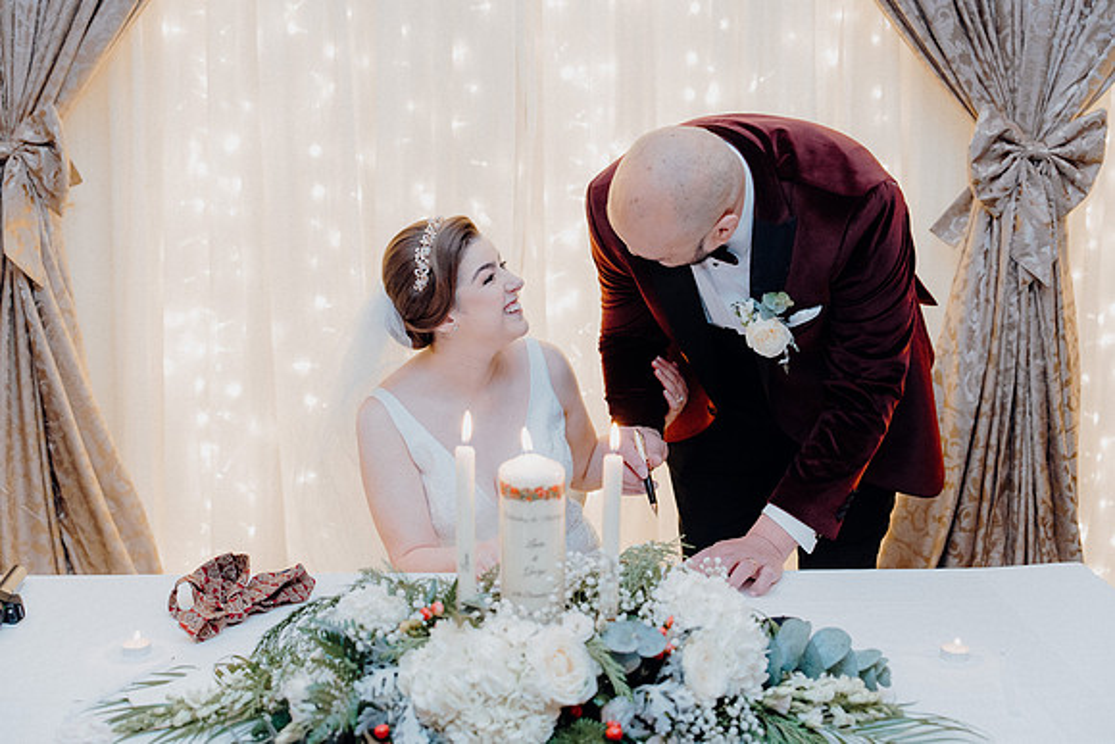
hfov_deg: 39.6
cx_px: 558
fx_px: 1549
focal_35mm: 50
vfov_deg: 27.0
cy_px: 372
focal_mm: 50
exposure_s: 1/160
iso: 2500
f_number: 3.5
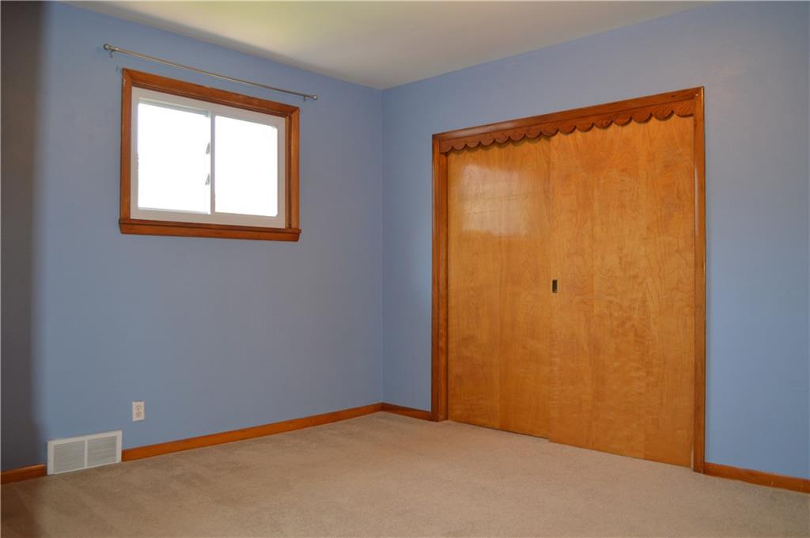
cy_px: 269
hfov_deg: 67.4
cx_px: 405
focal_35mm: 27
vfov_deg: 47.8
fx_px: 607
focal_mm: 18
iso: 400
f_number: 4
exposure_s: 1/60
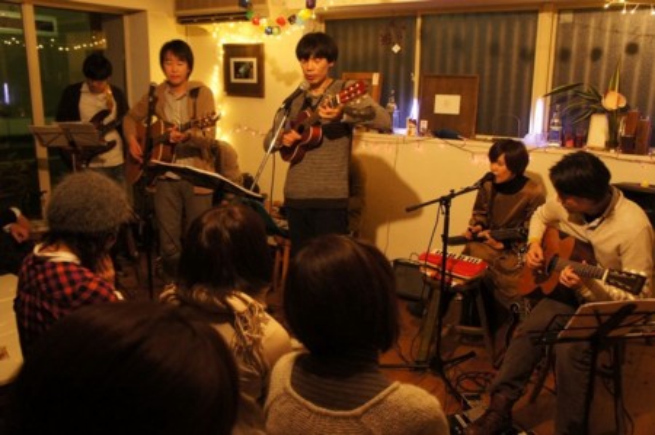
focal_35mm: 30
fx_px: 545
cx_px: 328
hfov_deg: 62.0
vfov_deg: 43.5
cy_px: 218
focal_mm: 20
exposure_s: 1/30
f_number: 4
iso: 1600
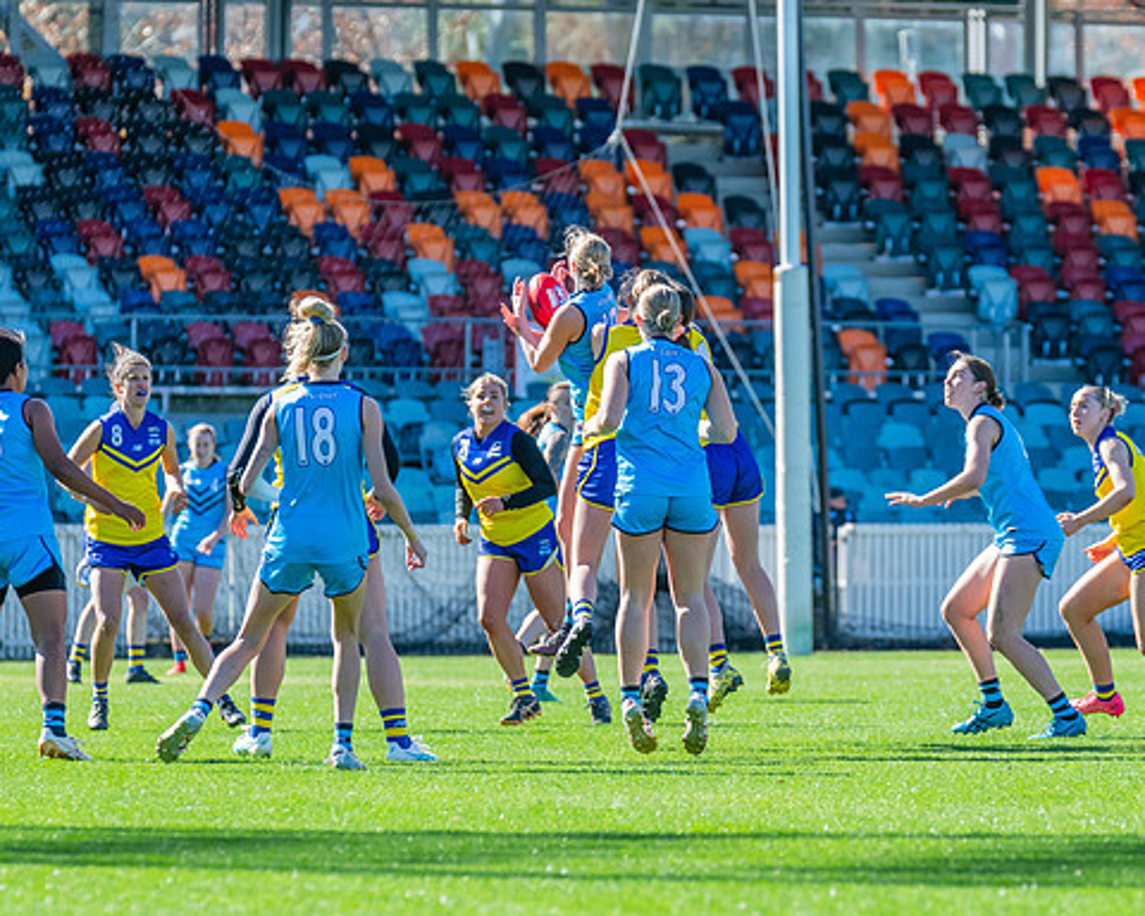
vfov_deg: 4.1
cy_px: 460
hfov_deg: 5.1
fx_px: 12911
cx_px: 643
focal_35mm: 381
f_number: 6.3
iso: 800
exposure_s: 1/1250
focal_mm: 290
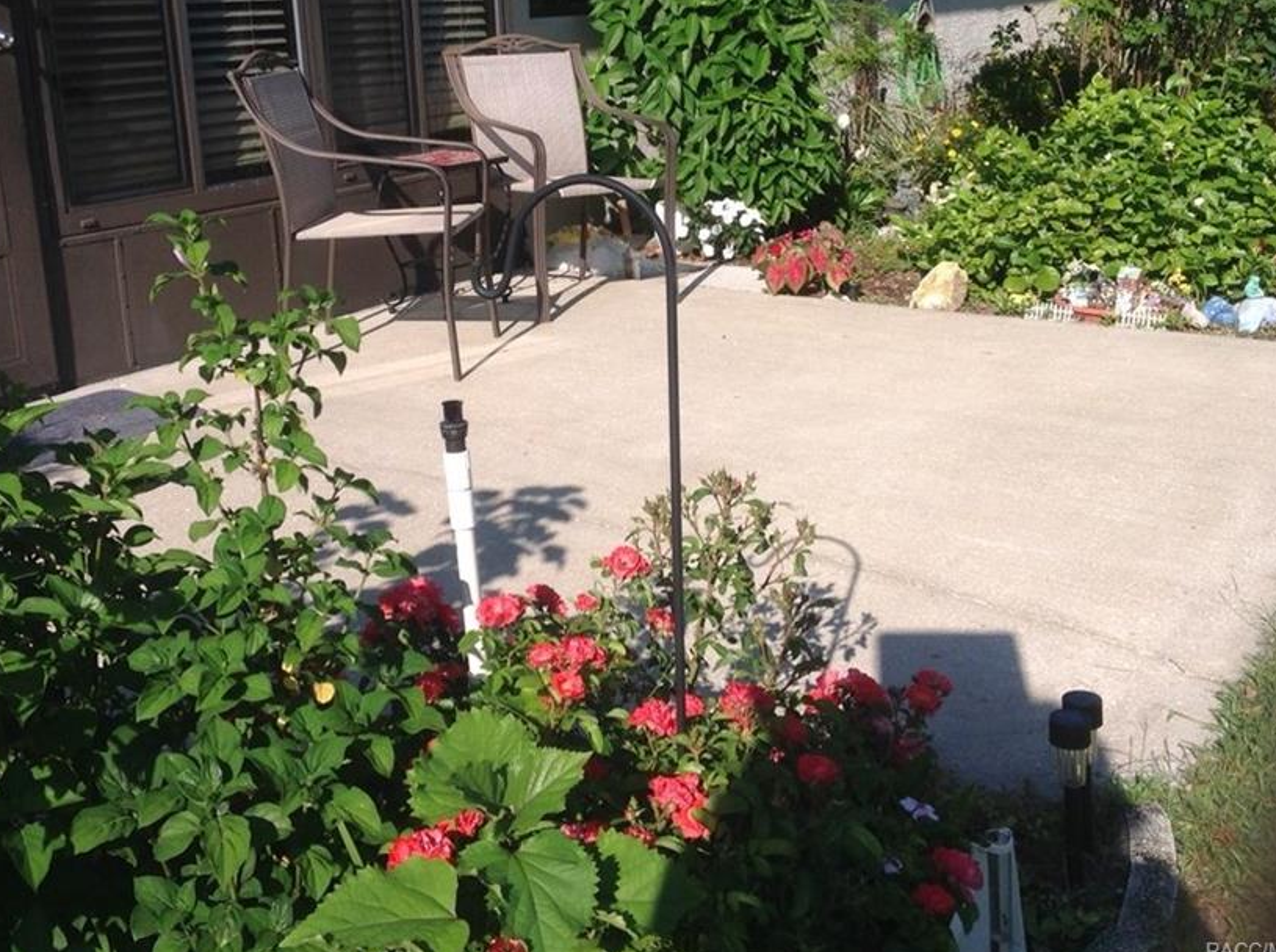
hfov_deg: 42.9
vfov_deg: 32.6
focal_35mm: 44
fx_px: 1619
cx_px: 534
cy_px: 368
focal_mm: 4.28
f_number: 2.4
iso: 50
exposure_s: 1/2160
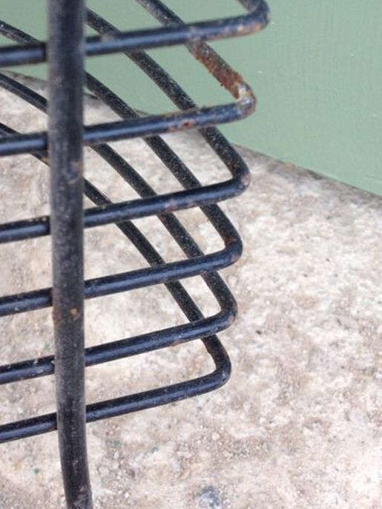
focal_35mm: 68
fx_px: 1000
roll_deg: -2.5
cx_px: 151
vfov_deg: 27.7
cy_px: 66
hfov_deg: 21.6
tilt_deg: -39.9
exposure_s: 1/120
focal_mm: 4.28
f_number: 2.4
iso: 64
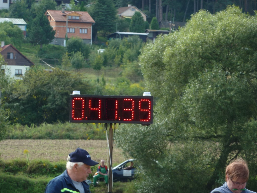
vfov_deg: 5.3
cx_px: 128
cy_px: 96
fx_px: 2064
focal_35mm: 278
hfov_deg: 7.1
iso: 80
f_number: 4.8
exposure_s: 1/125
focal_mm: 45.7
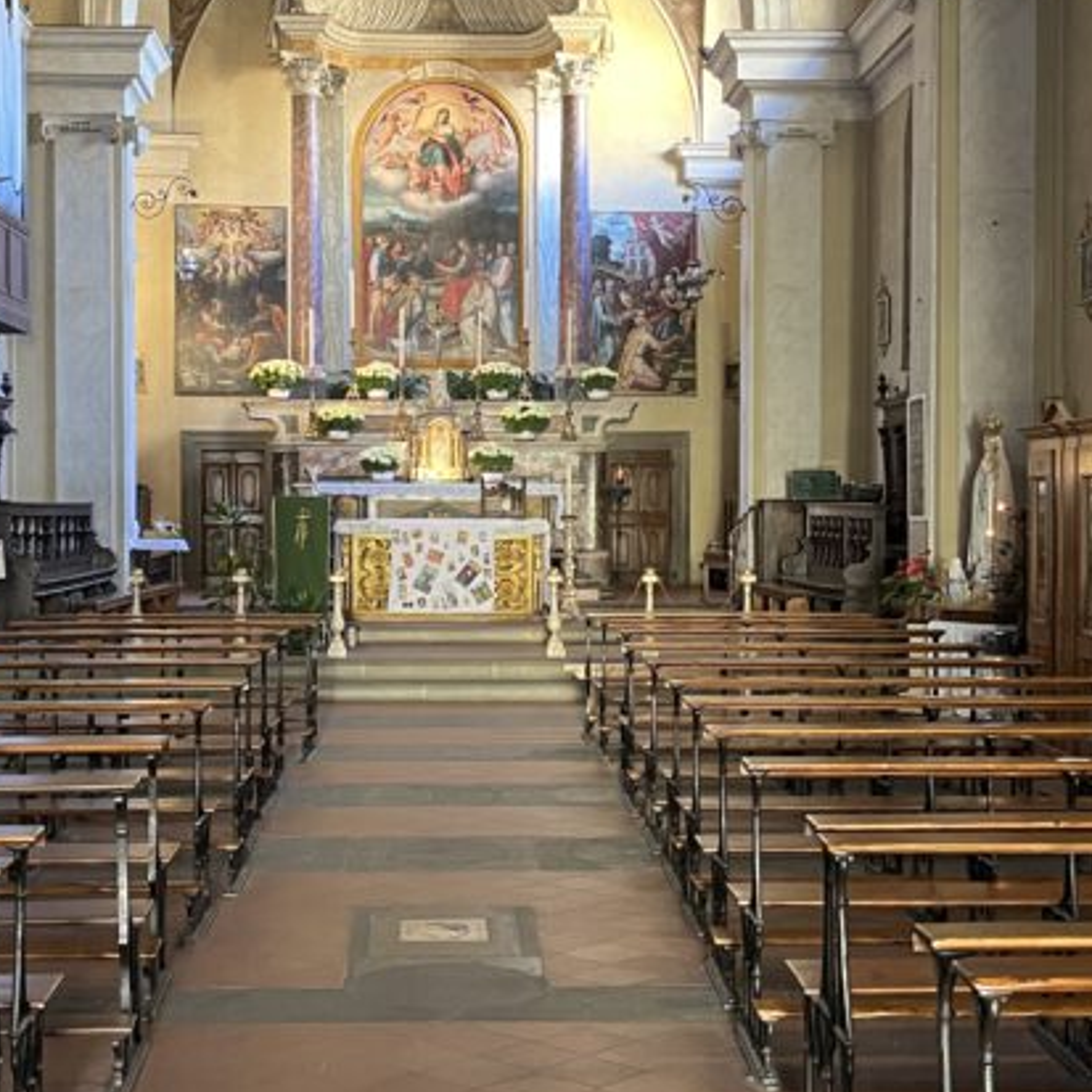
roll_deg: -0.2
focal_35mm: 57
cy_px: 513
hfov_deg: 30.0
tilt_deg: +0.6
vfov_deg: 30.0
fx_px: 2034
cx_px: 471
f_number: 1.6
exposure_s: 1/33
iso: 400
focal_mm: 5.1
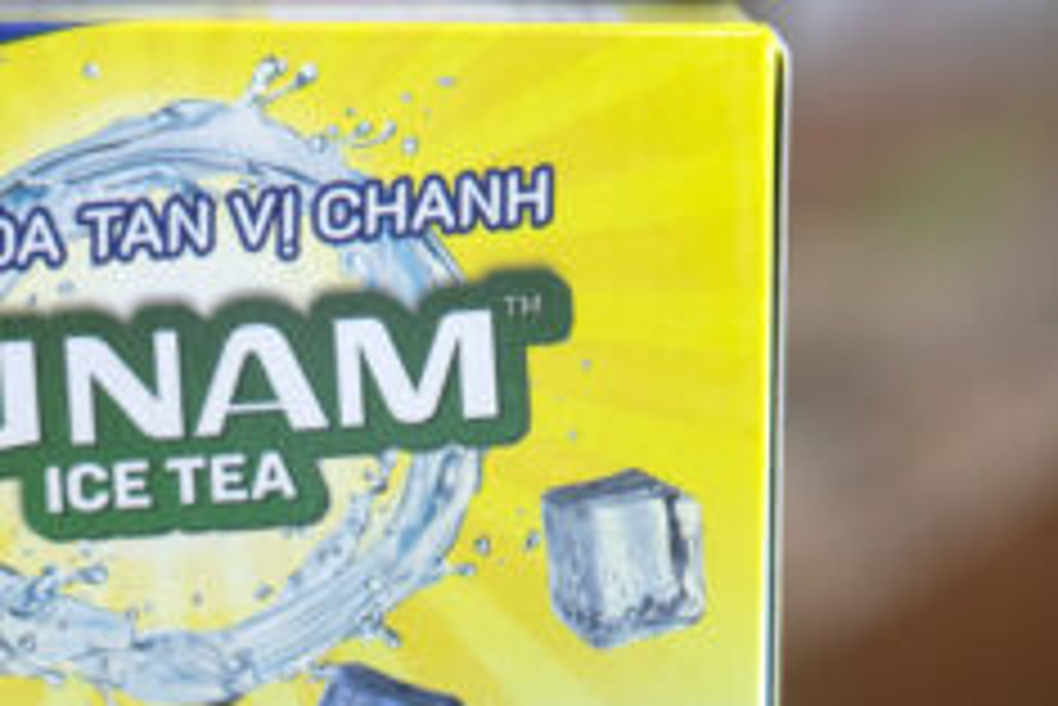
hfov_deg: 8.9
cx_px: 162
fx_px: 6763
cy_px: 755
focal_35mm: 230
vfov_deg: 6.0
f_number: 3.5
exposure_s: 1/100
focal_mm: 90
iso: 400
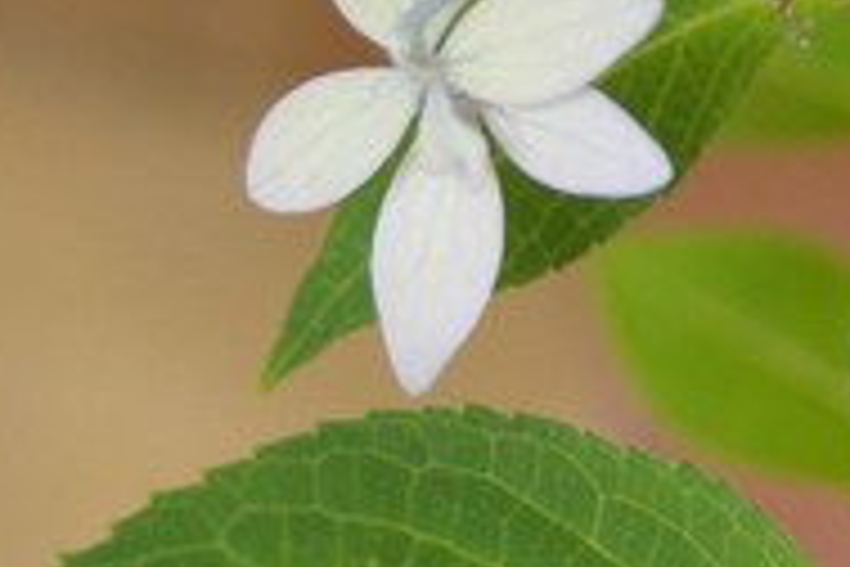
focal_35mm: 192
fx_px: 4533
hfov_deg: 10.5
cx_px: 1023
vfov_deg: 7.1
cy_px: 38
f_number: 5.6
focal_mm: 50
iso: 800
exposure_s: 1/20
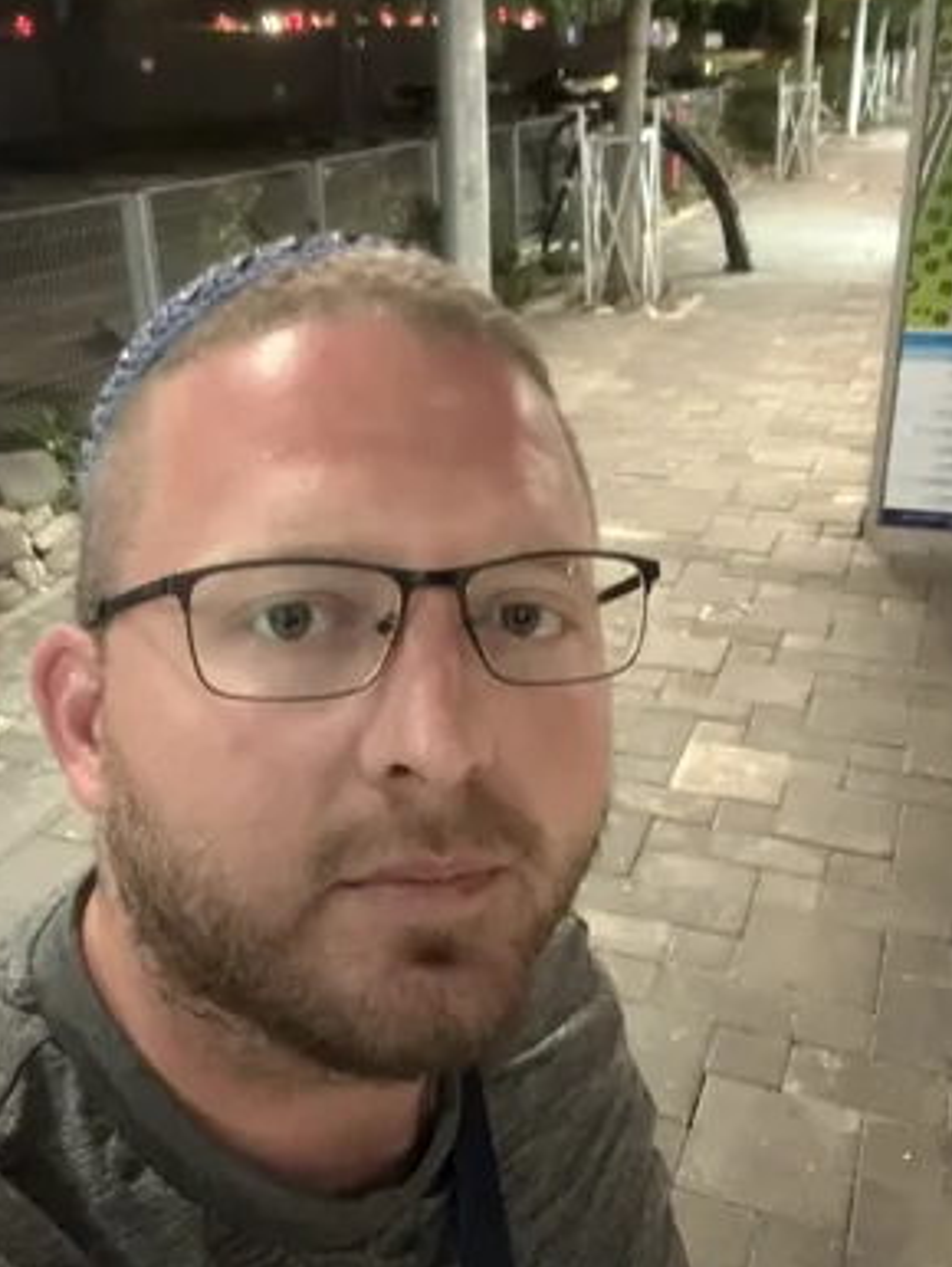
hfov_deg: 40.7
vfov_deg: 52.6
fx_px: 1282
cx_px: 486
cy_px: 676
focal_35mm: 35
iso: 1000
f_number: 1.9
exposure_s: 1/17
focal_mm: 2.69
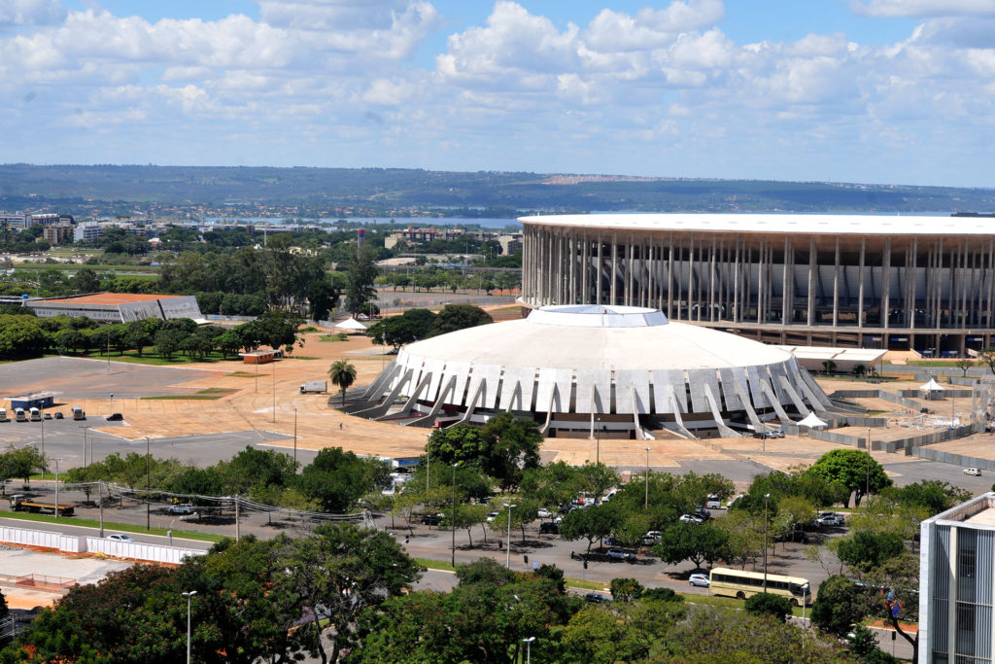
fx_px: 1990
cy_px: 332
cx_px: 498
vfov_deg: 18.9
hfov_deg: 28.1
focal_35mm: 72
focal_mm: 48
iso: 320
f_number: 11
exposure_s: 1/200
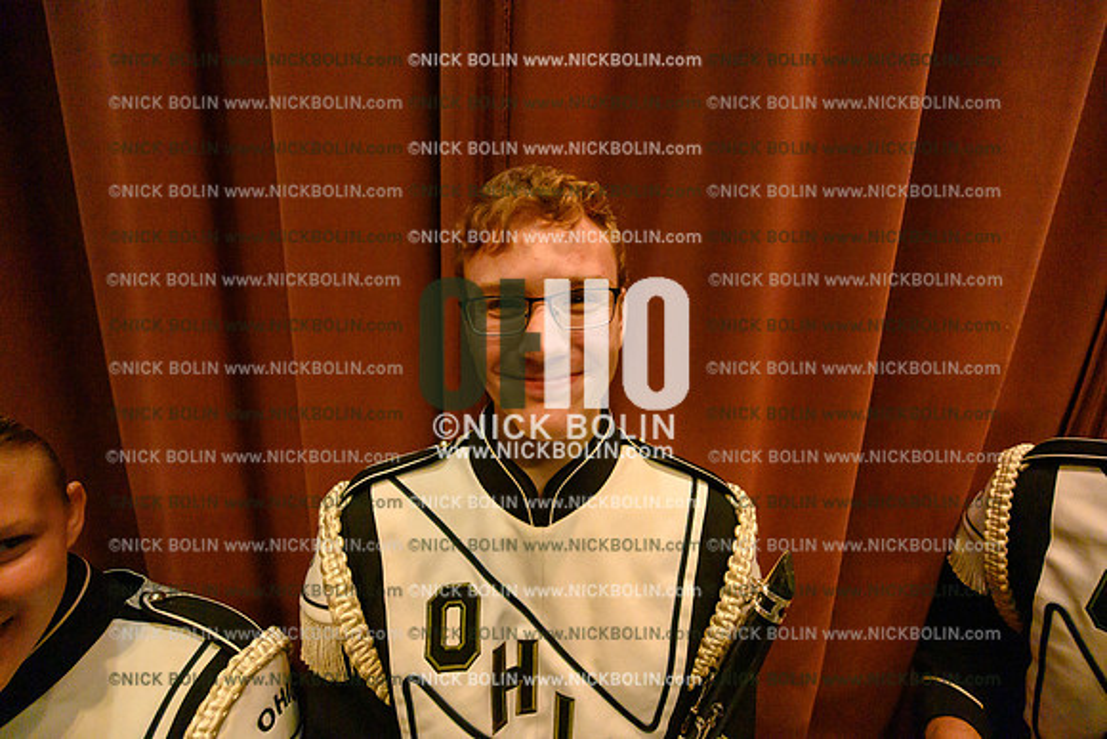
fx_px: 431
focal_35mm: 14
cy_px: 370
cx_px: 554
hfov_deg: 104.2
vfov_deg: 81.2
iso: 25600
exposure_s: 1/320
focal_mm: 14
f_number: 2.8
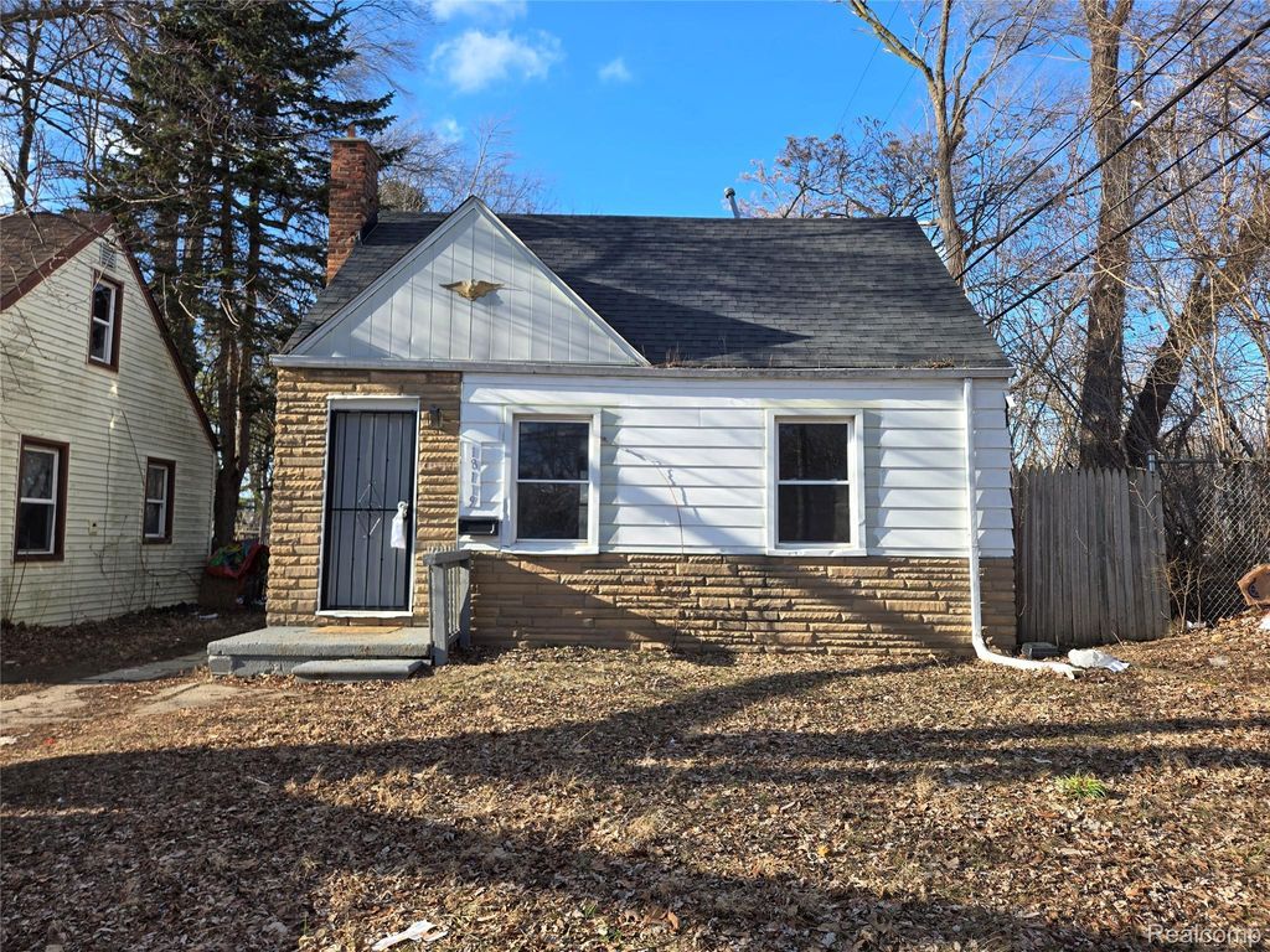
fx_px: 844
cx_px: 635
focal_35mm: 23
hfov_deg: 73.9
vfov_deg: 58.9
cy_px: 476
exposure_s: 1/599
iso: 25
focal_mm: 5.4
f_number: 1.8
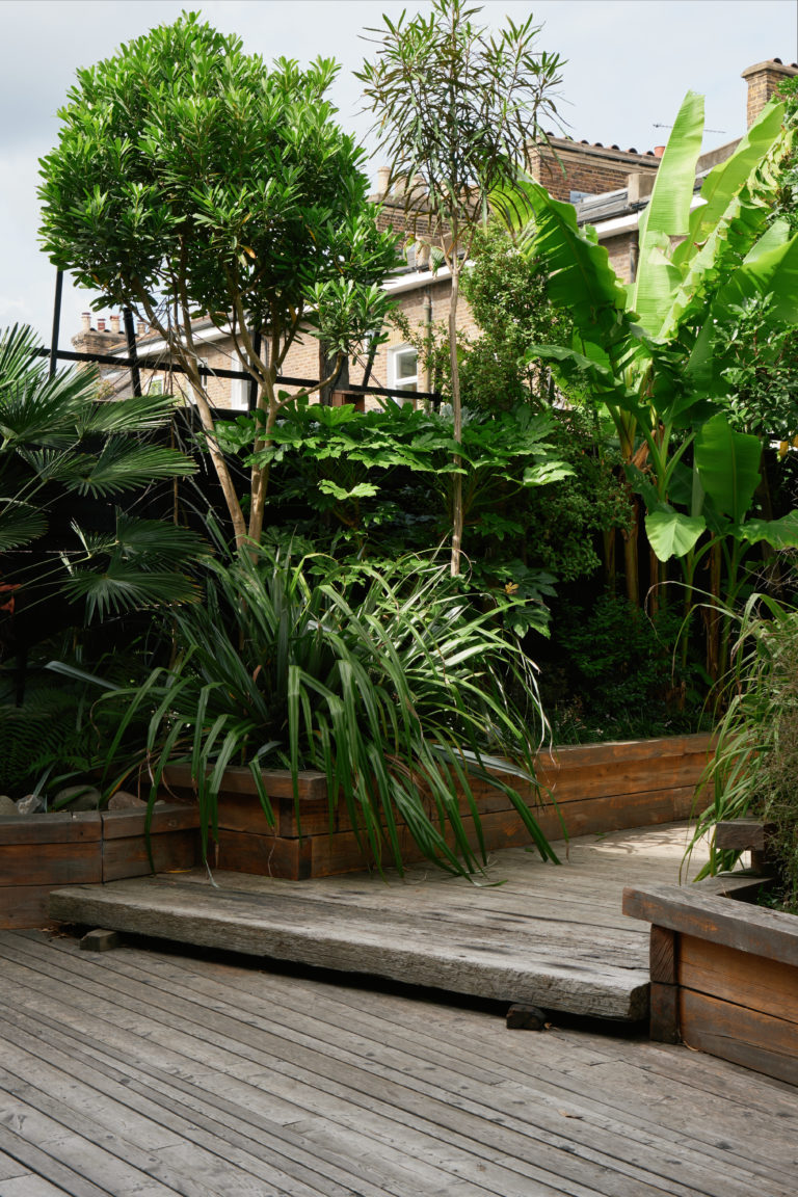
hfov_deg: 28.1
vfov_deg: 41.1
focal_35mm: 48
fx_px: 1596
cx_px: 399
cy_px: 598
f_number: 8
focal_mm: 32.1
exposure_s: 1/30
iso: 160
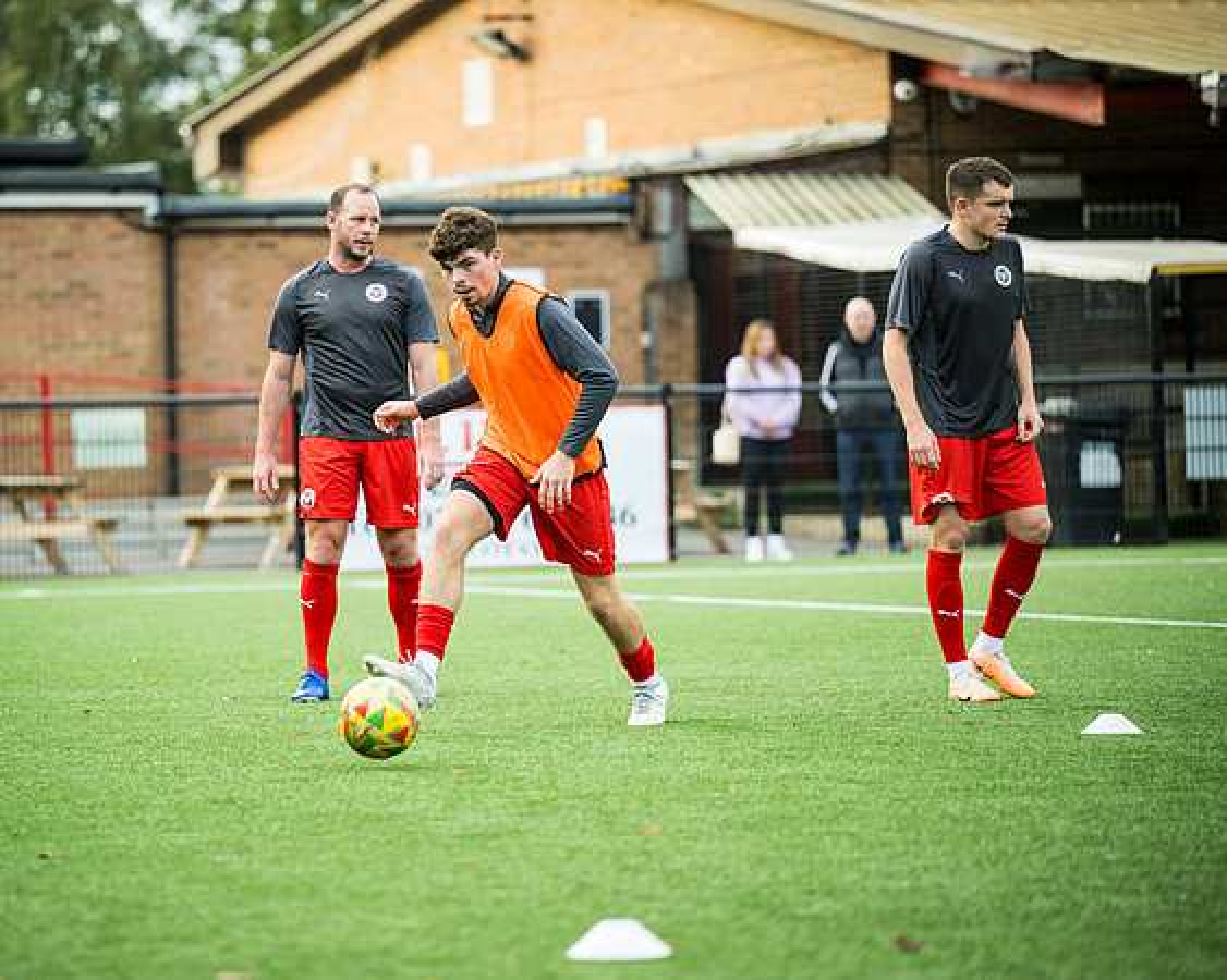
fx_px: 6541
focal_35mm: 180
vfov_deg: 8.6
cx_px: 500
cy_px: 490
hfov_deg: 10.7
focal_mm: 160
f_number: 2.8
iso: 400
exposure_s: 1/640
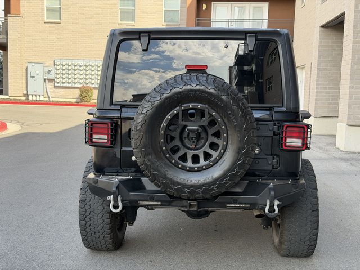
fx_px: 499
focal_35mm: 48
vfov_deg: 30.3
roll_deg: -1.2
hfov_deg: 39.7
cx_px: 180
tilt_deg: -5.0
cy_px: 135
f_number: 1.78
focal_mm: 6.76
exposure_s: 1/601
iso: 80
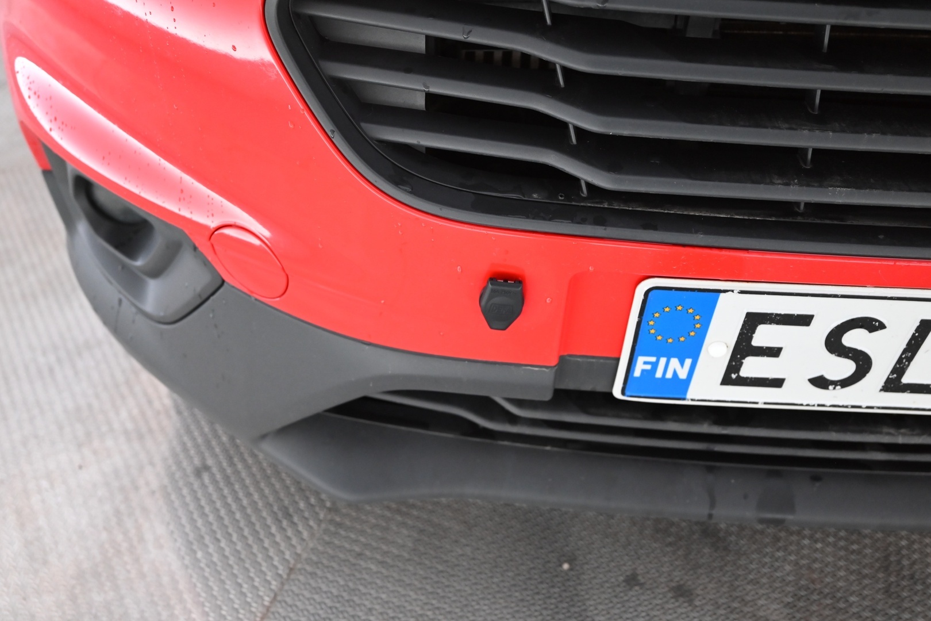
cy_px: 310
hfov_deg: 61.1
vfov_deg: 43.0
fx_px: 789
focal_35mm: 30
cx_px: 466
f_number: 4.8
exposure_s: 1/100
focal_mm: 30.5
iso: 3200
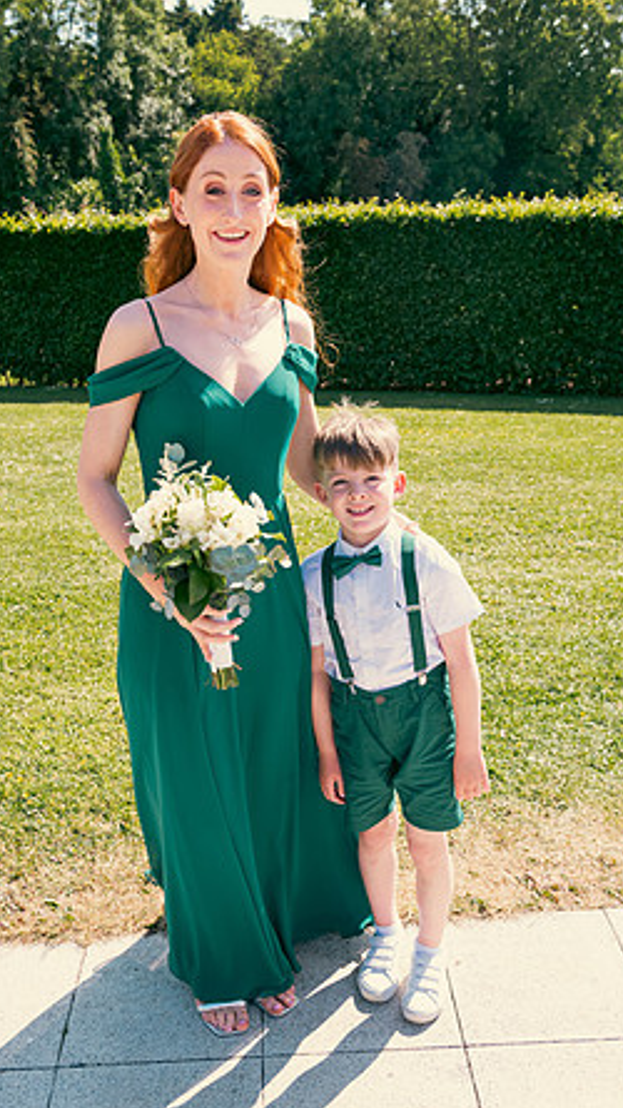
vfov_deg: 55.3
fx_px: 1058
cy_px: 555
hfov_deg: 32.8
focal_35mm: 36
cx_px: 314
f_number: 6.3
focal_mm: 34
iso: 200
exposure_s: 1/320
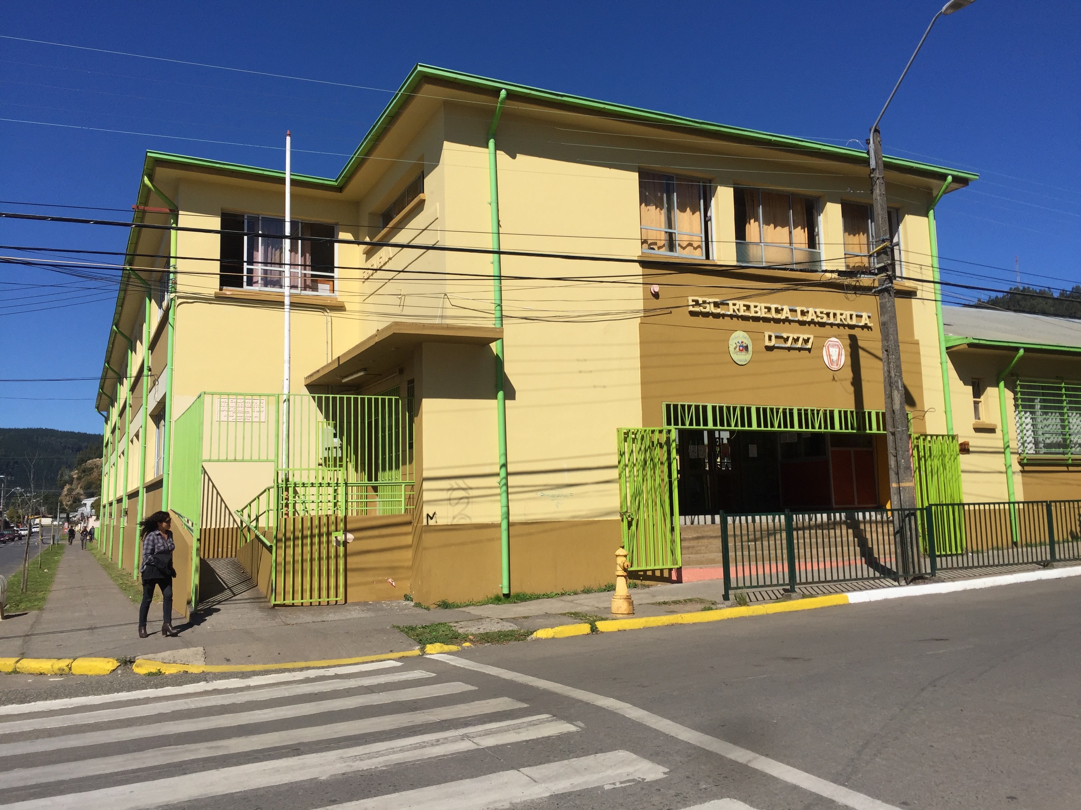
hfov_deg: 61.7
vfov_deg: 48.2
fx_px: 906
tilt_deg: +8.0
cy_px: 405
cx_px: 540
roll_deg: -0.5
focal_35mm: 29
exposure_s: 1/3968
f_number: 2.2
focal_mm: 4.15
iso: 32
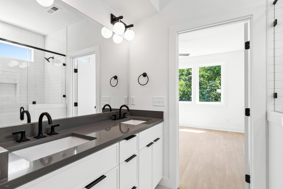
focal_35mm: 17
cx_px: 133
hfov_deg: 93.2
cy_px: 92
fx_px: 134
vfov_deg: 70.4
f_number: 8
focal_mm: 10
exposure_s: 1/8
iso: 100
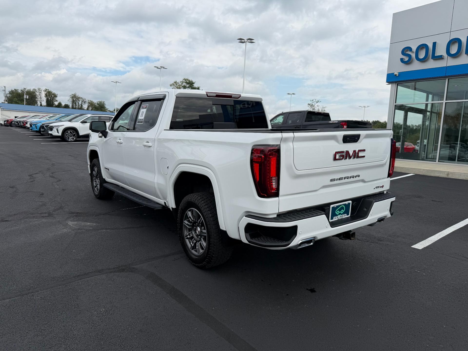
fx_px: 324
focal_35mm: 24
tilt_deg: -4.7
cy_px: 176
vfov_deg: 56.8
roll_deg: -0.5
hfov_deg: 71.6
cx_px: 234
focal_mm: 6.76
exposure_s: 1/6173
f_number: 1.78
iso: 80
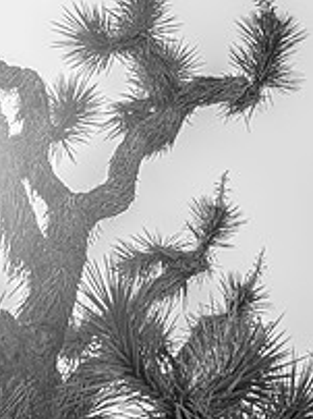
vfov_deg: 9.4
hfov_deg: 7.1
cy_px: 102
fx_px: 2537
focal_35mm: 210
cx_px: 170
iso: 100
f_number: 4
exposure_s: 1/1000
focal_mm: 98
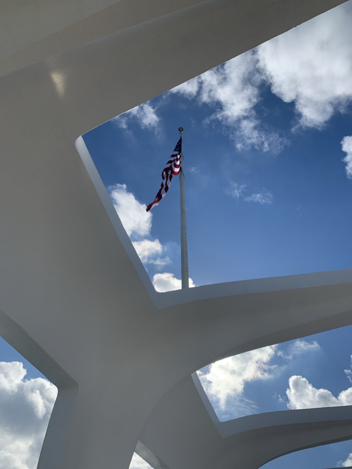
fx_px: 353
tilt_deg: +49.2
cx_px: 176
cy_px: 234
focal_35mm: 26
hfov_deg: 53.1
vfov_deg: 67.3
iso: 25
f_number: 1.8
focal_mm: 4.25
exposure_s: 1/4673
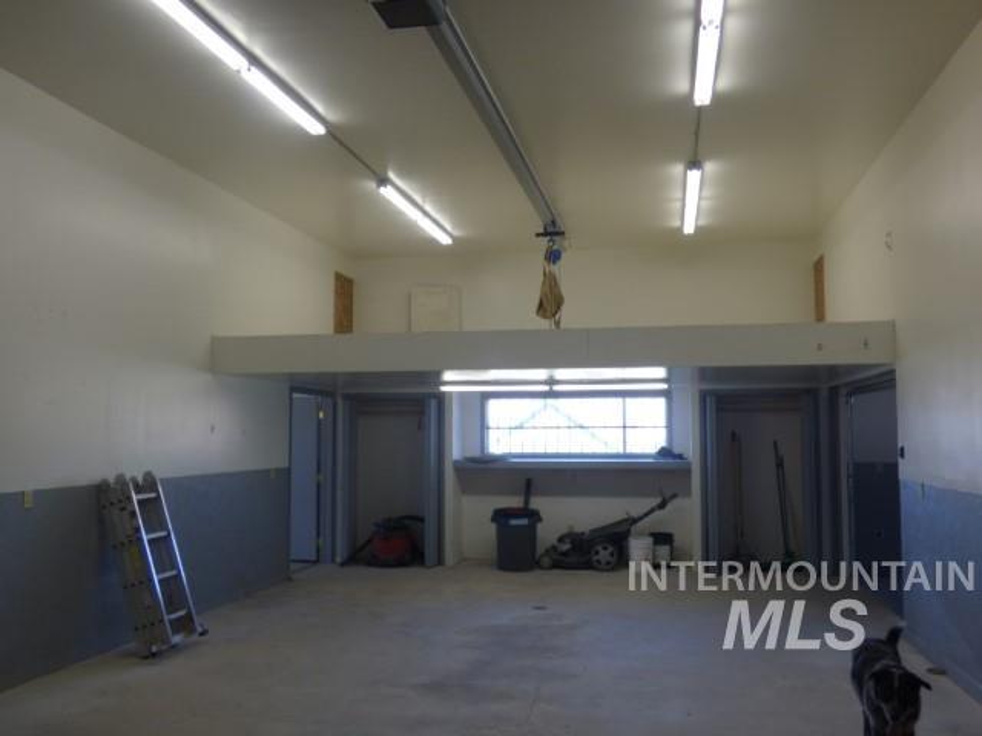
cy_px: 368
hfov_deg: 58.4
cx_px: 491
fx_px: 879
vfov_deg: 45.4
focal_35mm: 31
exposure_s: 1/40
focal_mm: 5.53
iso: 100
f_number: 3.3
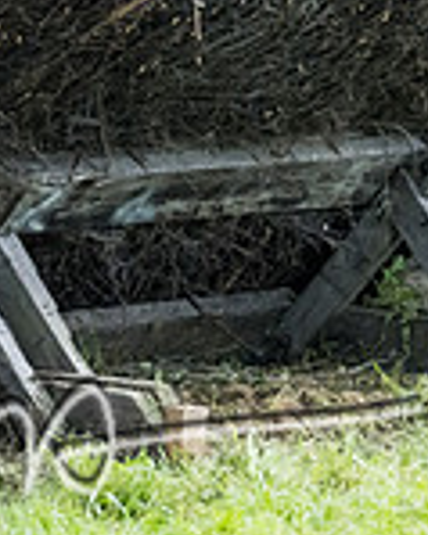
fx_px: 4961
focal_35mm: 313
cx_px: -725
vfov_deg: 6.2
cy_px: -91
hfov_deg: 4.8
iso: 2000
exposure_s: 1/1600
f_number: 4
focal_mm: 70
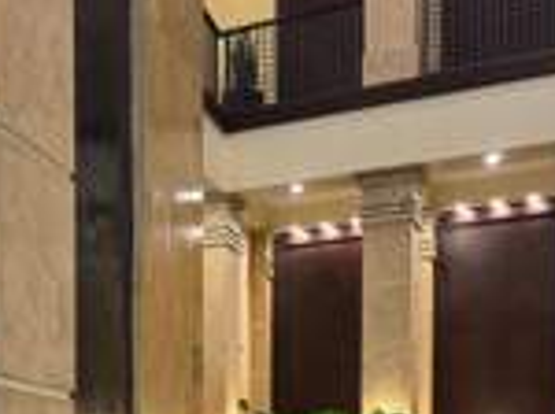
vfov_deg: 18.3
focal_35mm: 77
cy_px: 473
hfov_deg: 25.2
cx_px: 185
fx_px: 1233
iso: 250
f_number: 1.78
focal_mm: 6.76
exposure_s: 1/60
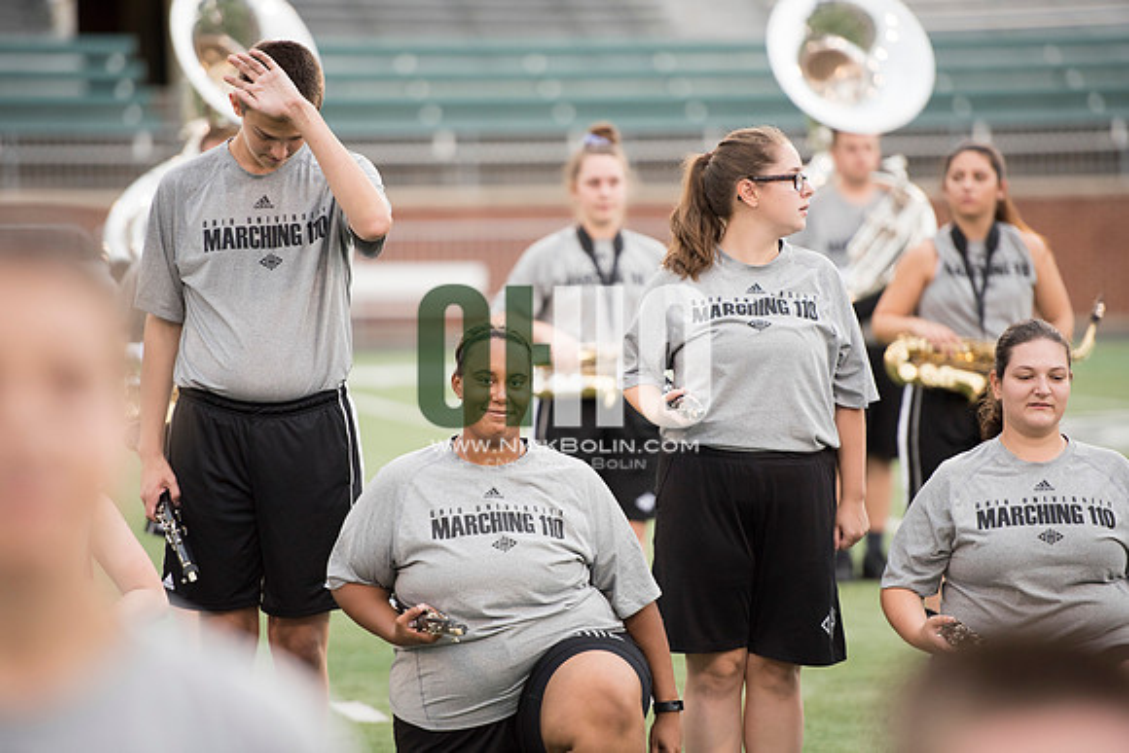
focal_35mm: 195
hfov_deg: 10.5
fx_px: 6117
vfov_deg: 7.0
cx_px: 564
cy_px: 376
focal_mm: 195
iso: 1000
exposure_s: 1/1250
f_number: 2.8
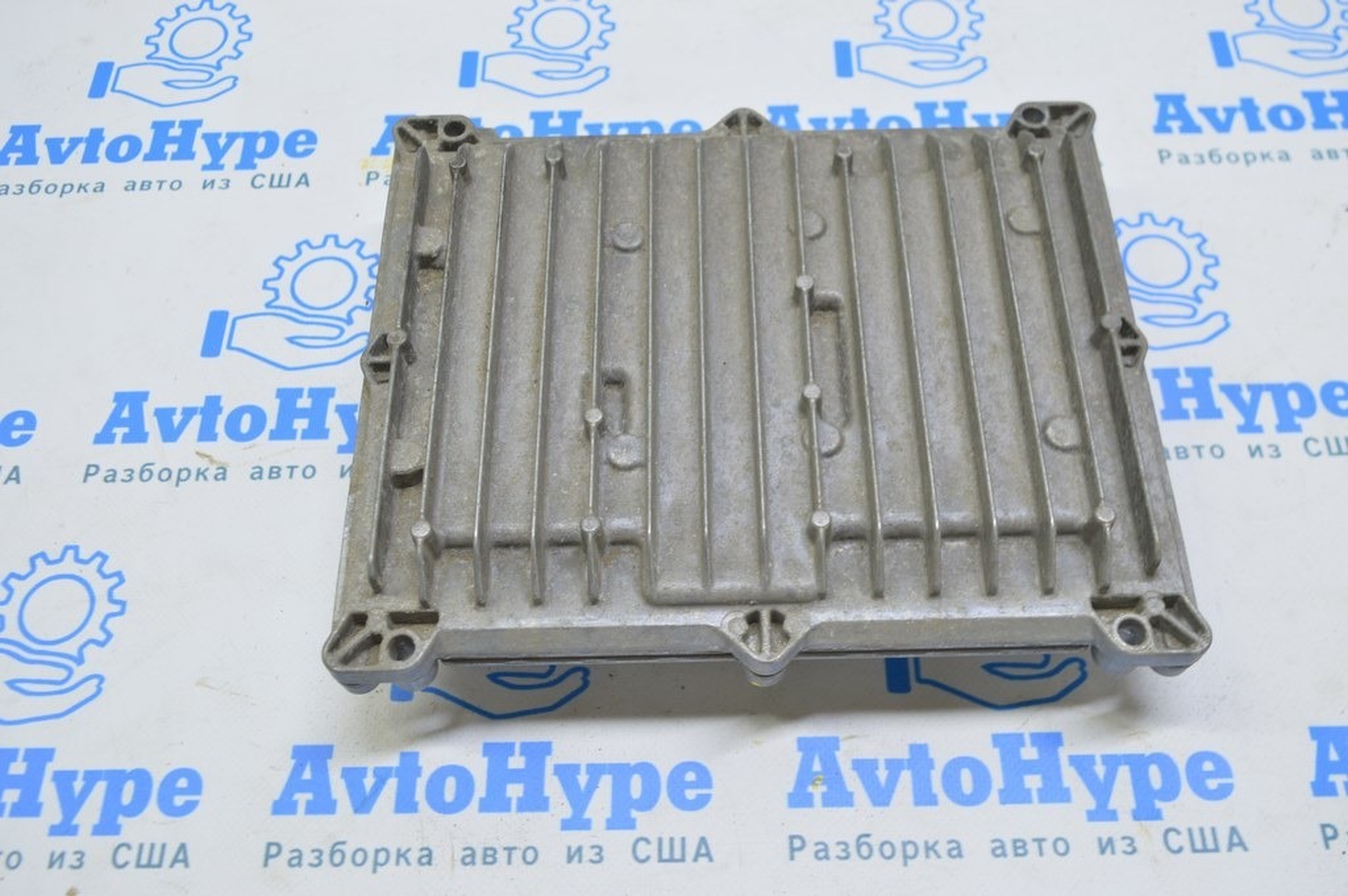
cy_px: 448
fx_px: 1291
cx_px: 674
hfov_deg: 55.1
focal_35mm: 34
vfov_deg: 38.3
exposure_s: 1/20
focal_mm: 23
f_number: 5.6
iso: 400
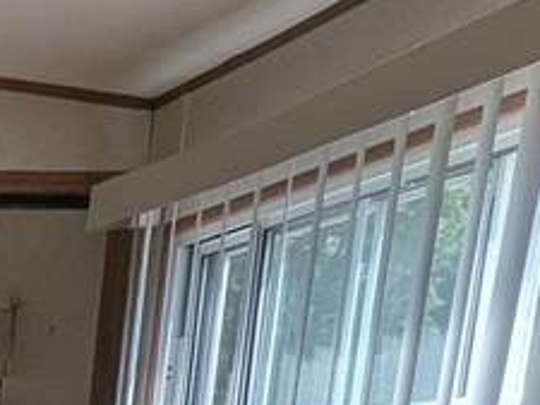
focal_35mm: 74
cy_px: 738
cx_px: -626
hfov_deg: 16.8
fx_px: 1155
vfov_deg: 16.5
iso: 37
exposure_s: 1/445
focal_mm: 1.95
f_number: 2.2
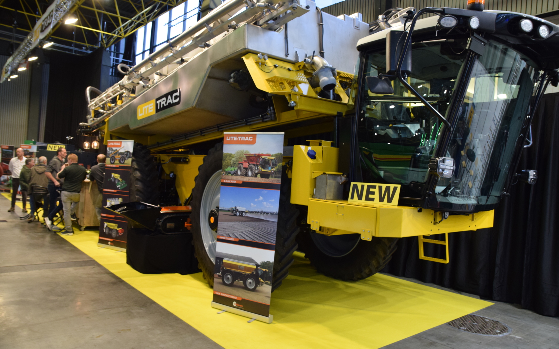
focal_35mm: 27
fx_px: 404
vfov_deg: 46.8
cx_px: 284
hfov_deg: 69.4
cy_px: 174
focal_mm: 17
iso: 800
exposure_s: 1/100
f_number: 5
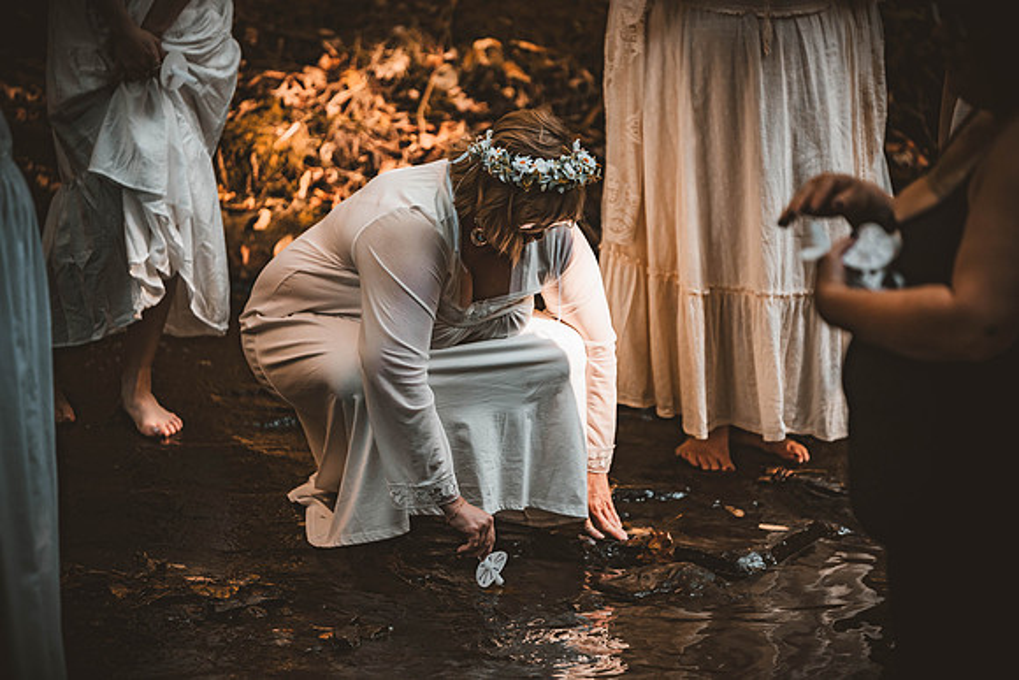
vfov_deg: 6.9
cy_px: 340
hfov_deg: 10.3
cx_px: 510
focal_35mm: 200
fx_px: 5662
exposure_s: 1/400
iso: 1000
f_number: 2.8
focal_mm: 200
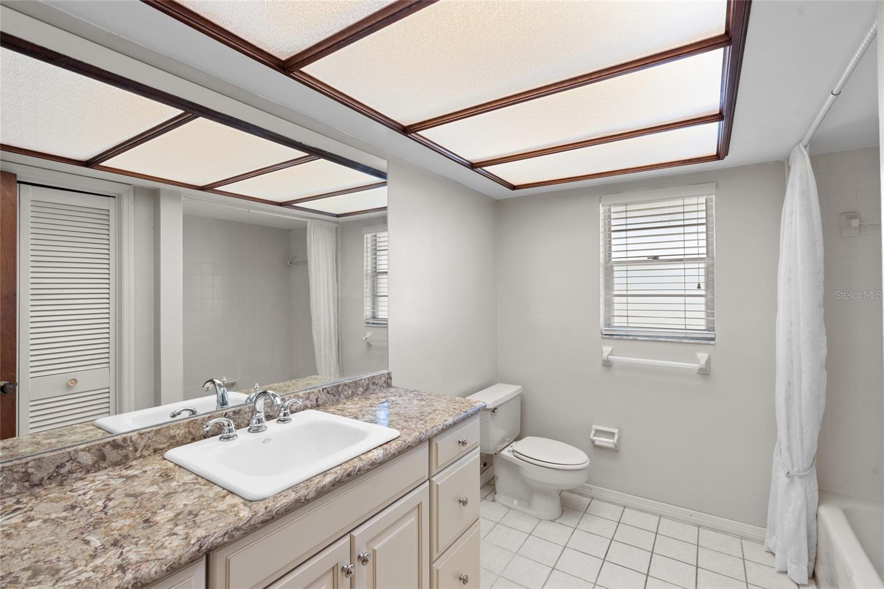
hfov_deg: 96.7
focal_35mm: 16
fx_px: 393
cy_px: 294
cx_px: 442
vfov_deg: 73.7
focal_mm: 16
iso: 250
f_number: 9
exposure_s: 1/3
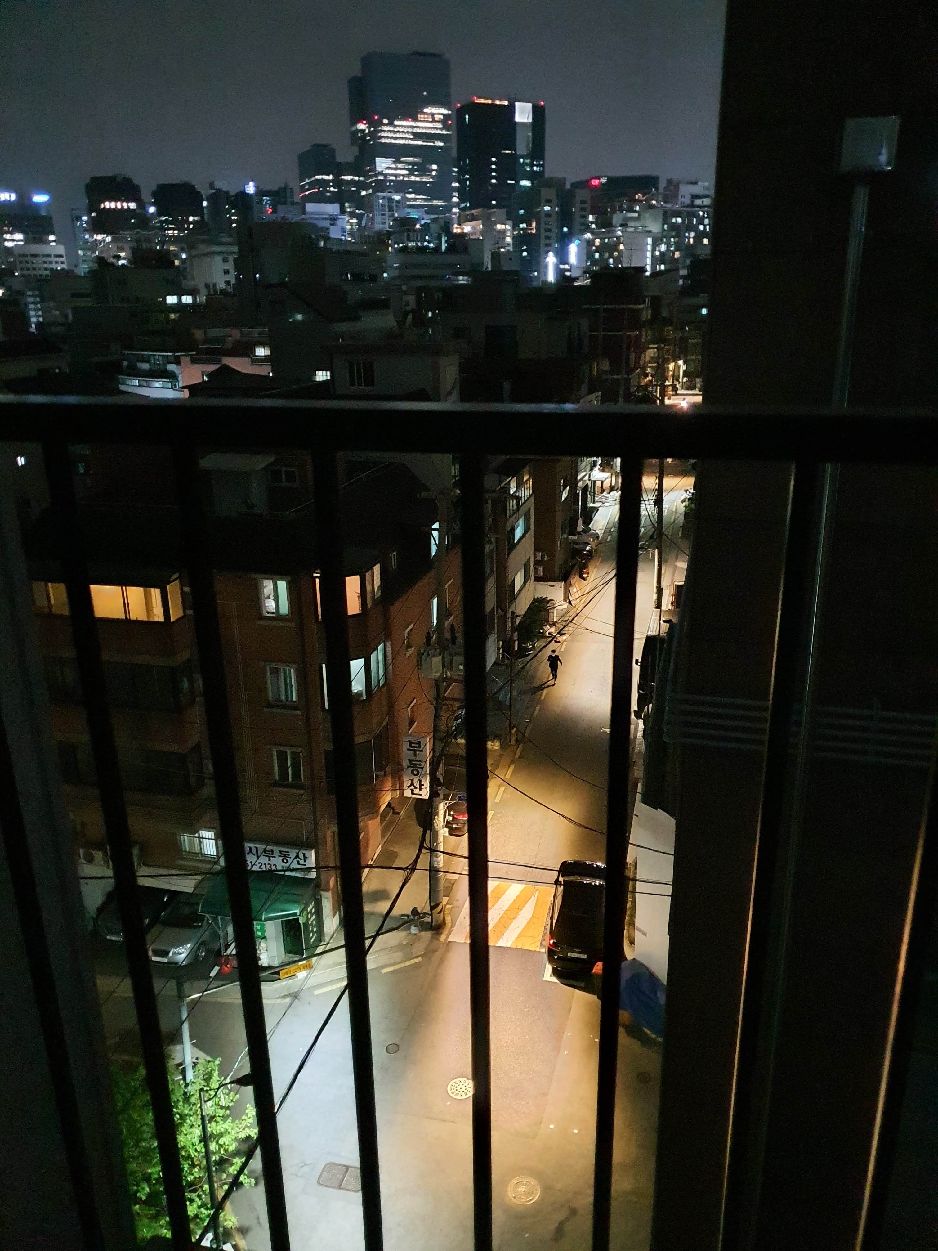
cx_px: 469
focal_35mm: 26
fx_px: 939
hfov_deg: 53.1
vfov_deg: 67.3
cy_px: 626
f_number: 1.5
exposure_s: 1/10
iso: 800
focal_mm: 4.3
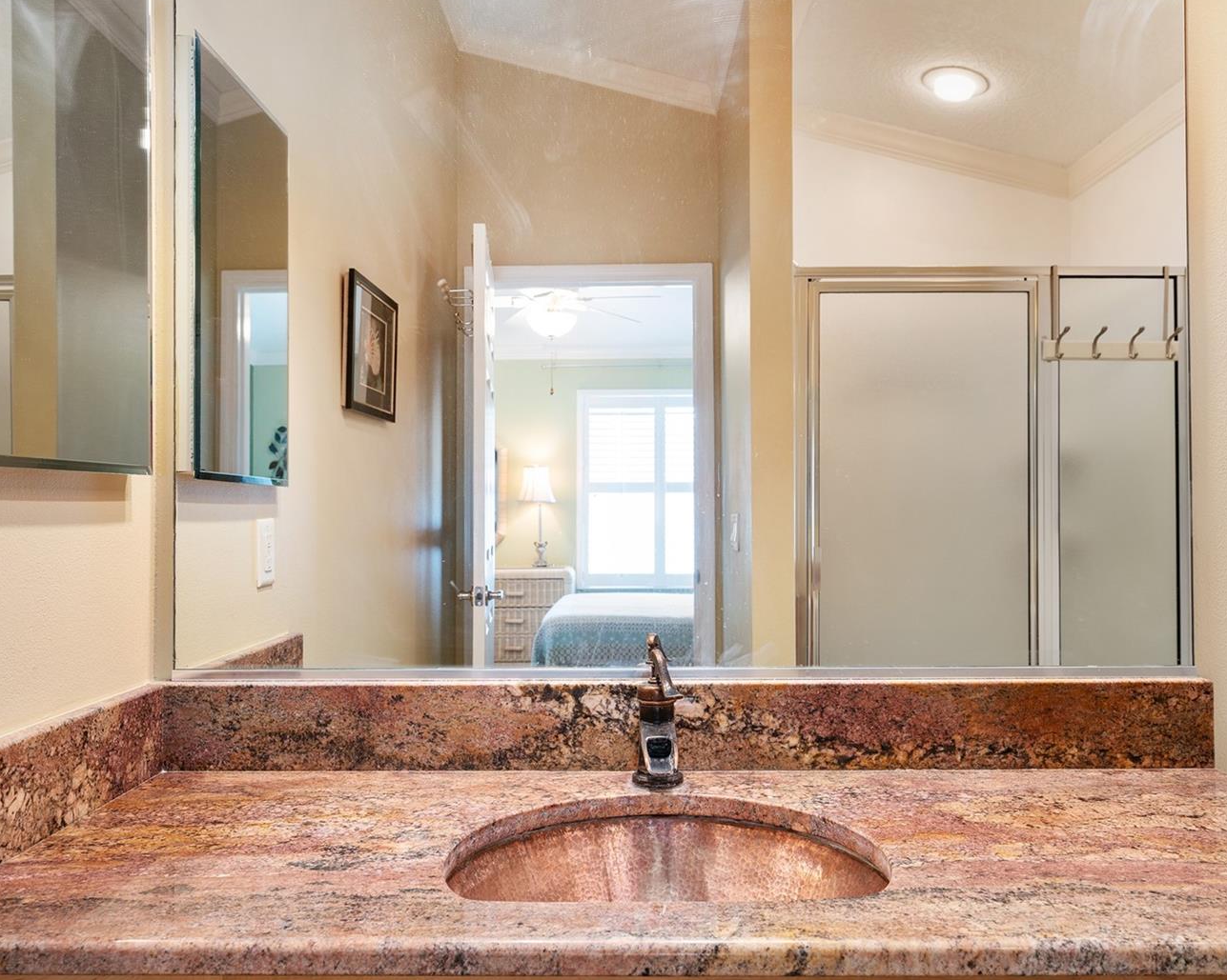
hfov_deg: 62.2
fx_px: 1017
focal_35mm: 28
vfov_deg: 51.5
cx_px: 607
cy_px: 485
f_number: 7.1
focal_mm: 24
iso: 100
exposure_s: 1
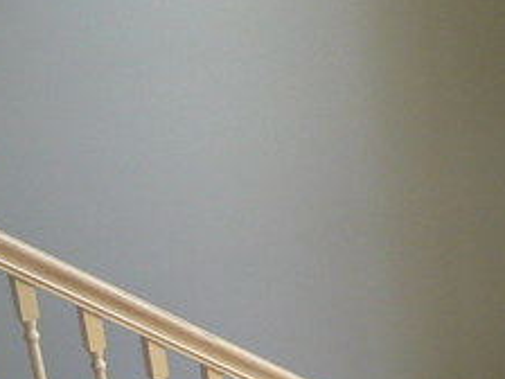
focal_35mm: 103
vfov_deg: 13.9
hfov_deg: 17.6
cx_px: 692
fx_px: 1503
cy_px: 462
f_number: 2.8
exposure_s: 1/30
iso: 200
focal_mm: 6
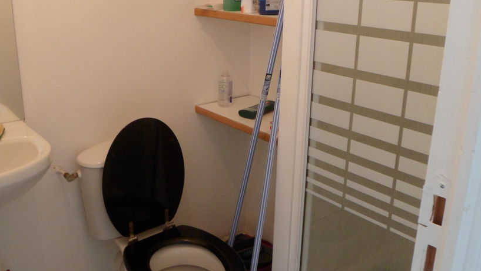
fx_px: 459
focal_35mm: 36
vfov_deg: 32.8
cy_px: 112
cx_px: 200
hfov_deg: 55.0
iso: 240
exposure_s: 1/45
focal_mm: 4.9
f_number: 3.3
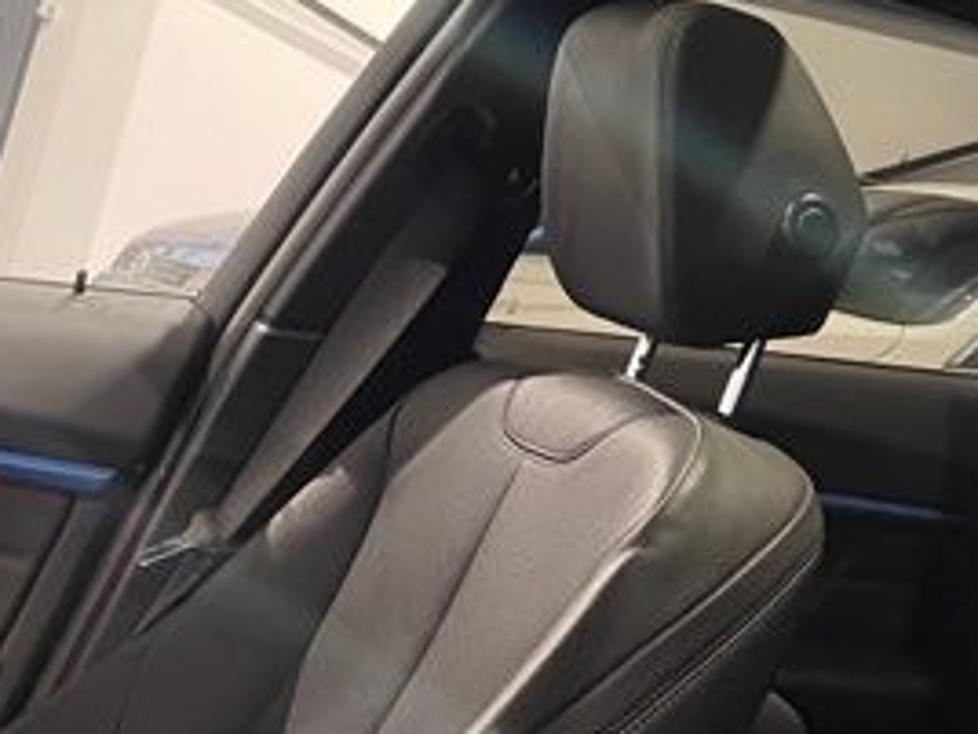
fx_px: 1752
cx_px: 883
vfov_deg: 22.0
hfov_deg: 29.9
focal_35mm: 62
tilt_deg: +12.5
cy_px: -124
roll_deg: -11.4
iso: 500
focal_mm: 4.2
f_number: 1.6
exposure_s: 1/25
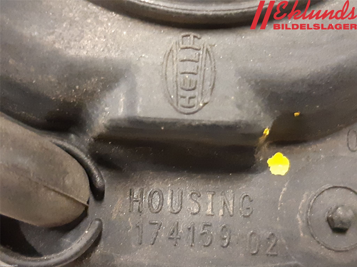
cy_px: 134
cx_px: 178
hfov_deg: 67.3
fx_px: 268
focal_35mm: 26
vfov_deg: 53.1
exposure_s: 1/25
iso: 500
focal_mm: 3.93
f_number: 1.7
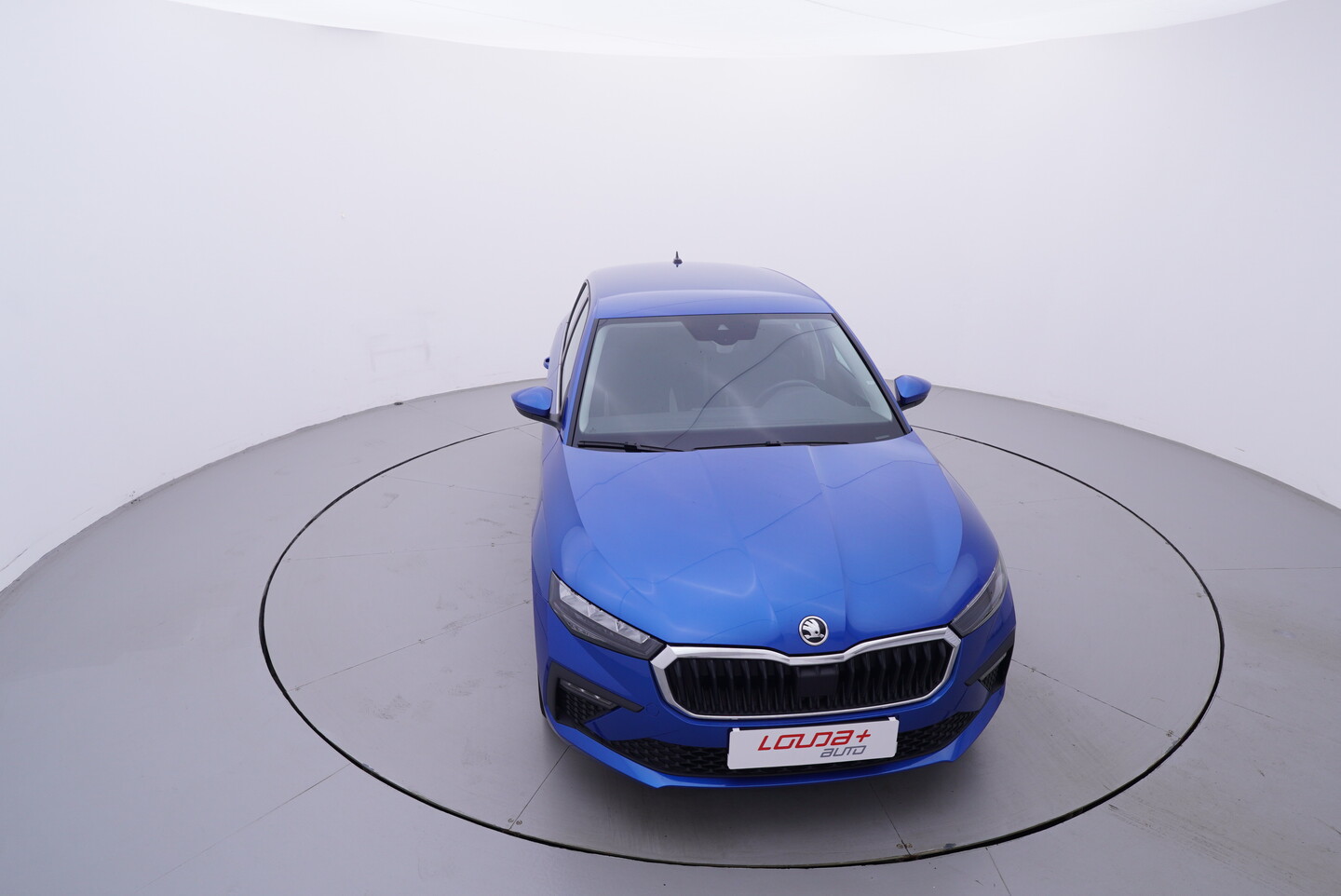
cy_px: 448
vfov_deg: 56.2
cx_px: 670
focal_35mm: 22
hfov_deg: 77.3
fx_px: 839
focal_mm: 15
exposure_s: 1/80
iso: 200
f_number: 5
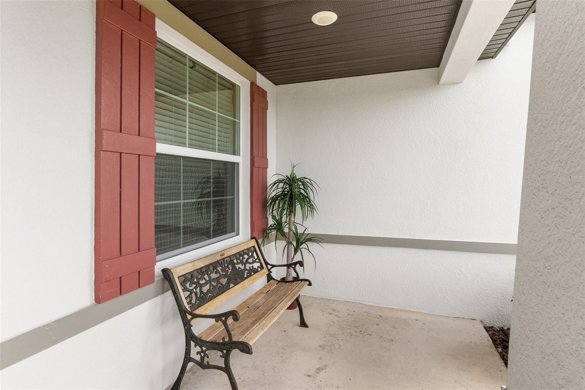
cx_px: 292
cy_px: 195
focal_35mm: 18
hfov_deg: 90.0
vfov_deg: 67.4
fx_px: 293
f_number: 10
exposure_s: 1/80
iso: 640
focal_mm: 18
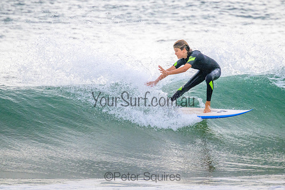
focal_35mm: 1022
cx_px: 155
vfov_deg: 1.3
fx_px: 8091
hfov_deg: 2.0
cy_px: 69
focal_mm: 800
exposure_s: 1/2000
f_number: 11
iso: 2500
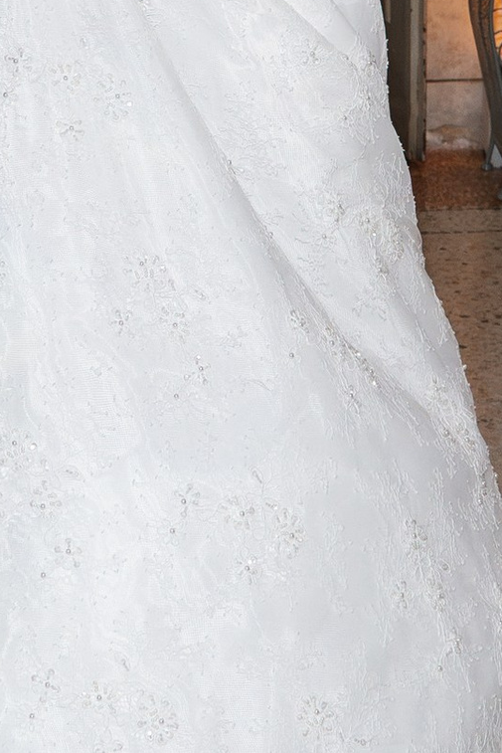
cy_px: -357
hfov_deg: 9.6
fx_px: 2969
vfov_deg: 13.6
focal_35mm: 142
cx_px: 75
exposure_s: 1/250
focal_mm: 28
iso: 1600
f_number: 6.3
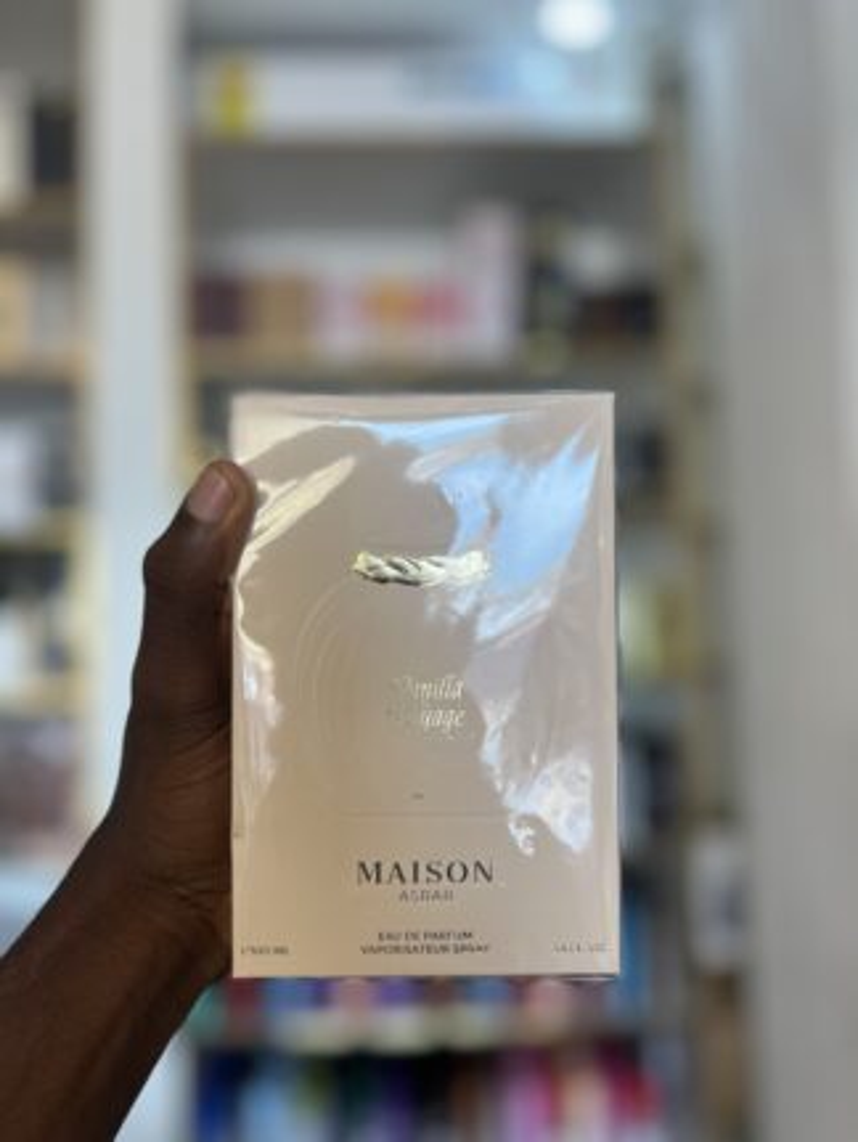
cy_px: 571
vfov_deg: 67.3
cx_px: 429
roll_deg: +1.9
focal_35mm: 26
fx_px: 858
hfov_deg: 53.1
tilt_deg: +4.6
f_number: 1.5
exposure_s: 1/117
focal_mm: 5.7
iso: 32
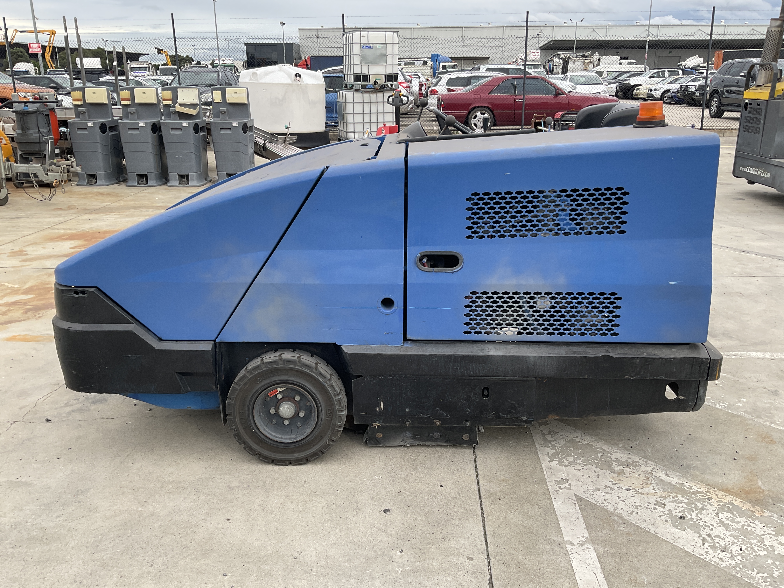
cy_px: 294
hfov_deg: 61.7
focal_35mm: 29
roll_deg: -0.1
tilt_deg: -18.8
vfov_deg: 48.2
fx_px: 657
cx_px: 392
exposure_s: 1/324
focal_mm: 3
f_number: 1.8
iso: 16
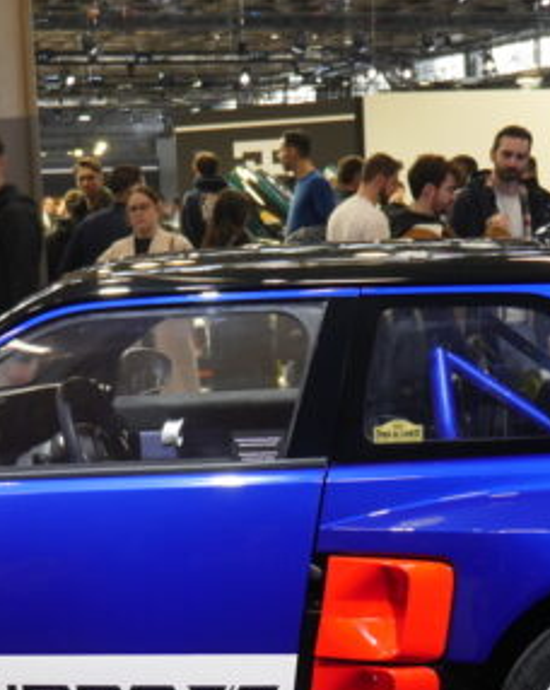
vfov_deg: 22.6
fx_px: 1713
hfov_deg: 18.2
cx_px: 222
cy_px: 495
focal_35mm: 84
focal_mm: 16
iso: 400
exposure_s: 1/50
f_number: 2.8
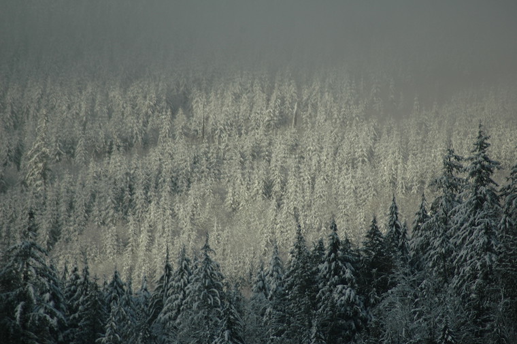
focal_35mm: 450
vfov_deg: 3.0
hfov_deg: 4.6
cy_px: 172
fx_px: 6455
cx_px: 258
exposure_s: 1/800
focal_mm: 300
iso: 200
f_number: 5.6
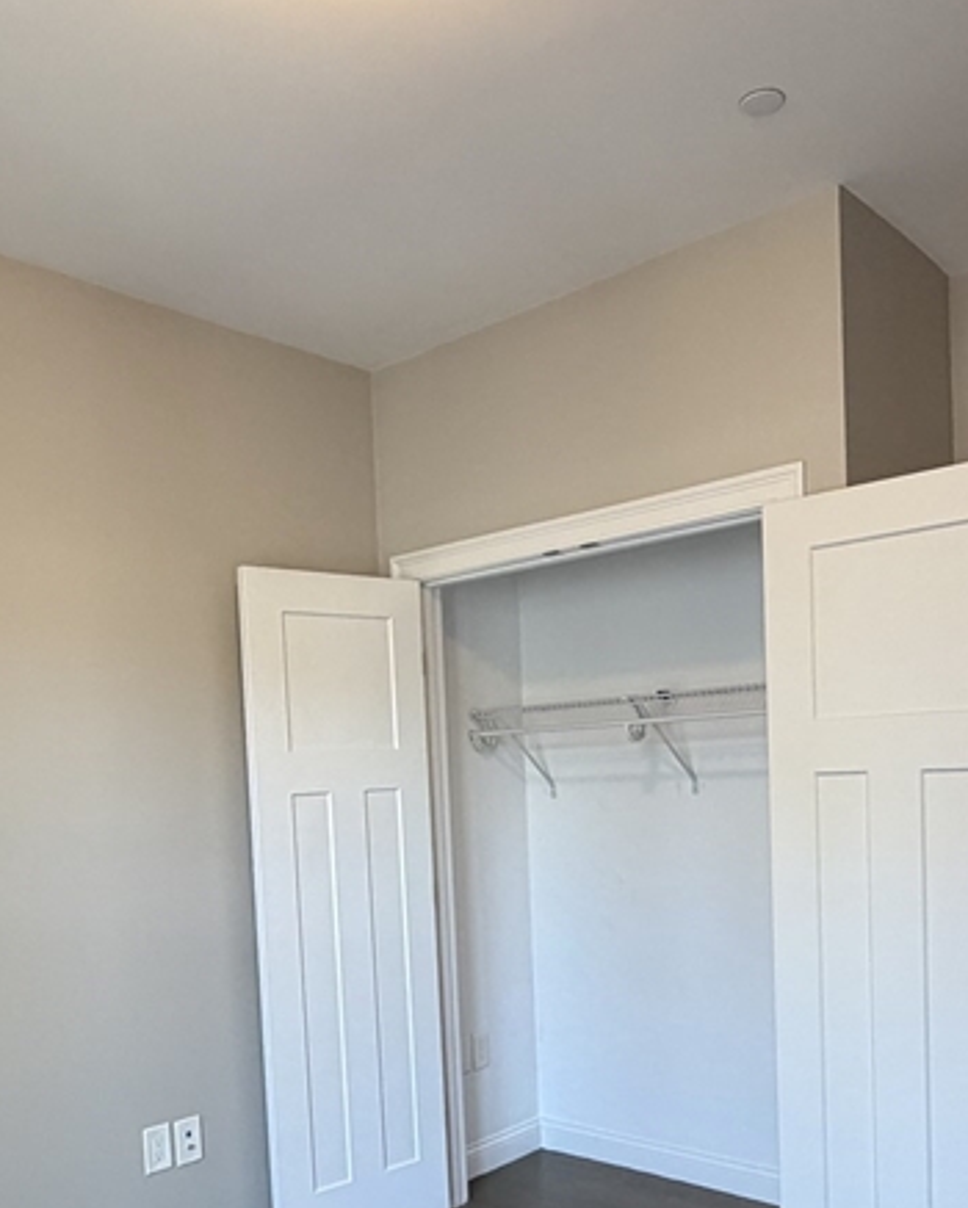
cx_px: 484
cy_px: 824
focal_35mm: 32
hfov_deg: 45.8
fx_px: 1145
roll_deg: +2.5
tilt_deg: -2.6
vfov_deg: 54.3
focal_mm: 2.22
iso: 320
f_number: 2.2
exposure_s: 1/120
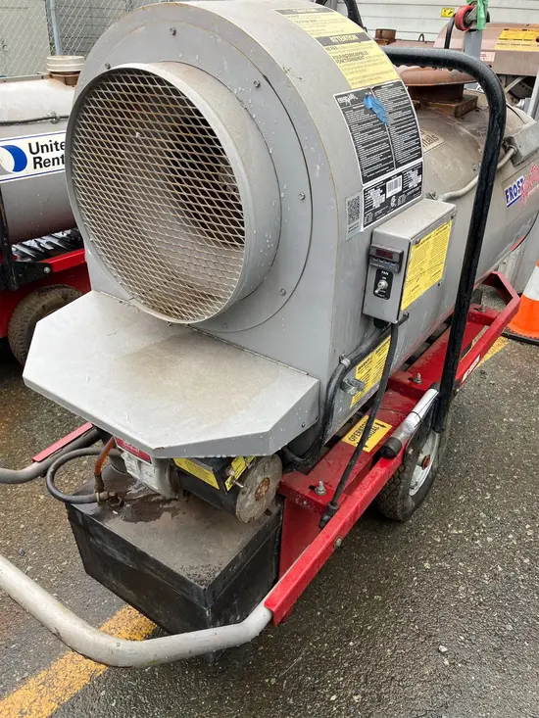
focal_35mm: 28
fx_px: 581
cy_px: 359
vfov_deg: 63.4
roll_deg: -2.8
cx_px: 270
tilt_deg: -28.6
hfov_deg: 49.8
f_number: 1.8
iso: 50
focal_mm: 3.99
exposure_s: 1/121
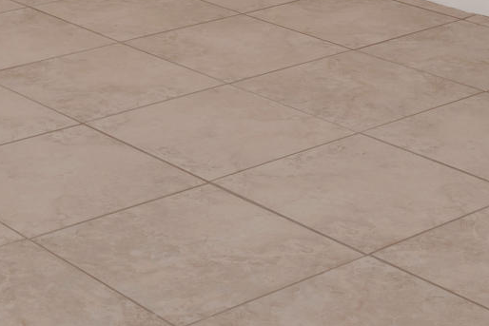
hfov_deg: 19.4
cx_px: 182
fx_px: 1427
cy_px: -402
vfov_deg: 11.3
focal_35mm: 105
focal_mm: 18
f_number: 9
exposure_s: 1/5
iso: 100
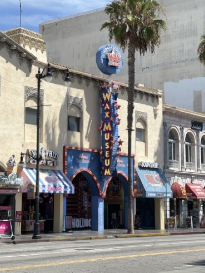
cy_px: 137
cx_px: 102
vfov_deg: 25.0
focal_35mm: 78
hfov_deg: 18.9
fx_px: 616
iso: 20
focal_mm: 9
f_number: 2.8
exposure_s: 1/457
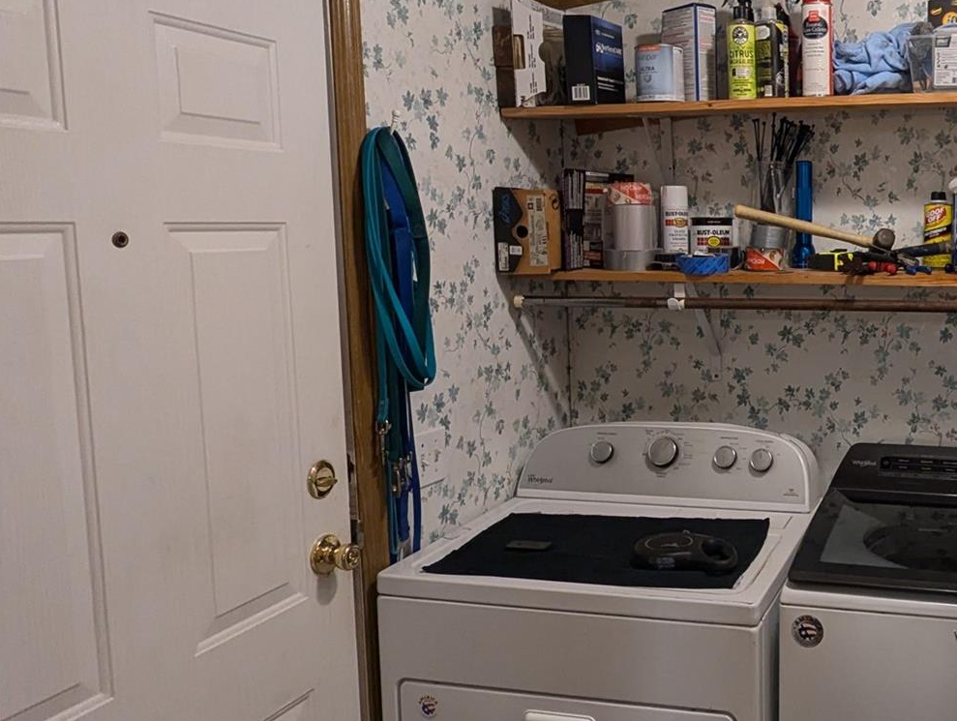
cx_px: 812
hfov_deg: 50.6
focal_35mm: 33
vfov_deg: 43.0
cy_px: 321
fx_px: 914
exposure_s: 1/60
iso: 229
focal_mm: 2.35
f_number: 2.2
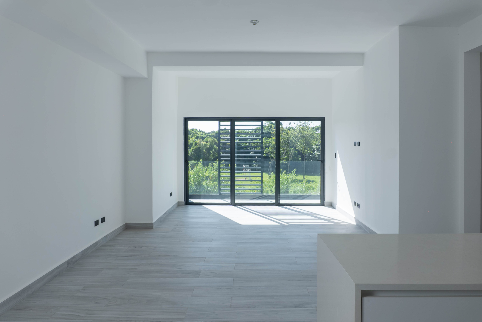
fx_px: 321
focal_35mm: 24
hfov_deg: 73.7
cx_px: 241
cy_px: 161
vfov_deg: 53.1
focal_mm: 16
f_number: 6.3
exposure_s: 1/160
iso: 100
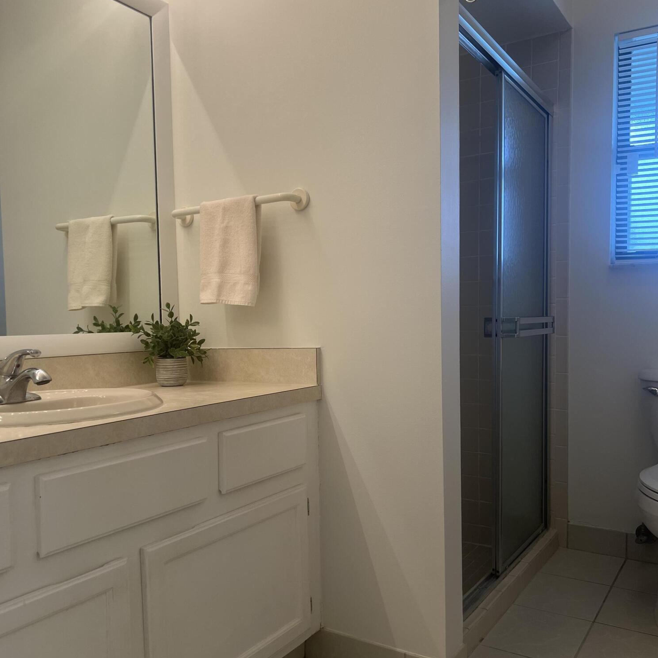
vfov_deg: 52.5
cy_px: 357
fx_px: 667
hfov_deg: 52.5
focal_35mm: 31
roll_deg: +1.1
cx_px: 332
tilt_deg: -2.4
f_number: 1.5
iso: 40
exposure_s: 1/120
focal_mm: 5.7
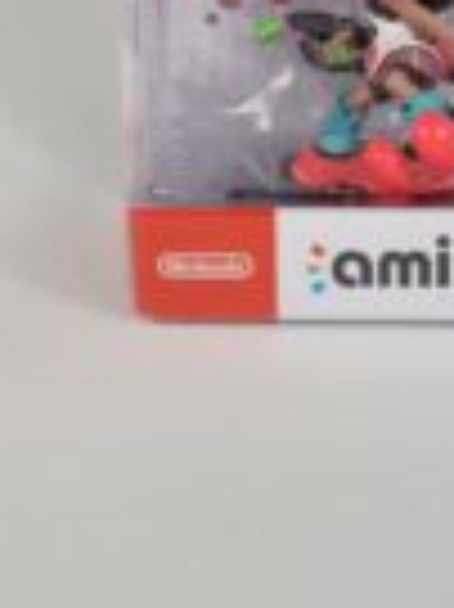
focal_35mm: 77
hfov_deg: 19.0
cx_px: 324
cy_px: -90
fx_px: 1349
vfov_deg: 23.5
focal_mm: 5.4
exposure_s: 1/290
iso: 40
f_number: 1.8
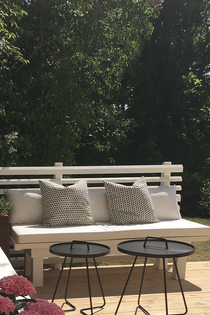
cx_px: 35
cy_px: 275
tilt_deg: -13.6
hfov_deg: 23.3
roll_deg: +0.0
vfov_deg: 33.5
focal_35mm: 57
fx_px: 499
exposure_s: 1/2481
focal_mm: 4.15
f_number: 2.2
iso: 25
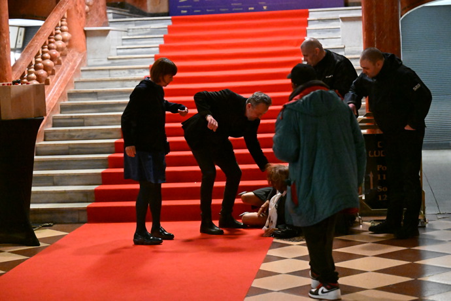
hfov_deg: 23.4
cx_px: 226
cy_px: 150
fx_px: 1090
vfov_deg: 15.7
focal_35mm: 87
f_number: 2.8
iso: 25600
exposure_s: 1/400
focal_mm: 87
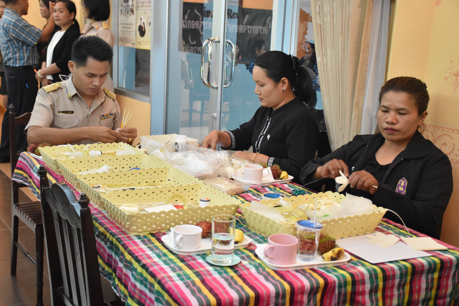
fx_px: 650
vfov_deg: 26.5
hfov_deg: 38.9
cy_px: 153
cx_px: 230
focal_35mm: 51
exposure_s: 1/60
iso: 1800
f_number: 4.2
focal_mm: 34
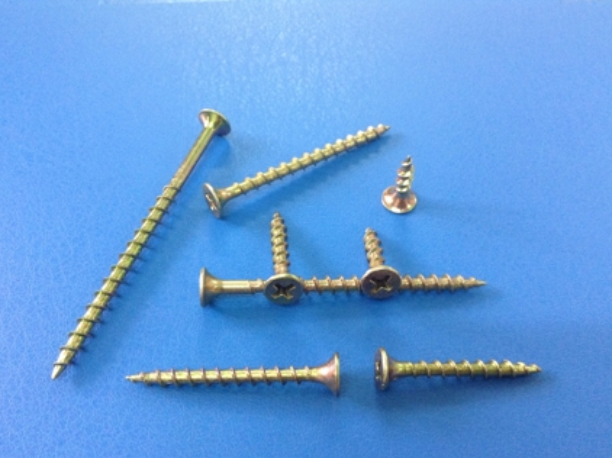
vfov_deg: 40.7
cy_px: 238
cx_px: 319
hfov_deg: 52.6
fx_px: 618
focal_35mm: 35
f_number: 2.4
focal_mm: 3.3
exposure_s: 1/25
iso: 160
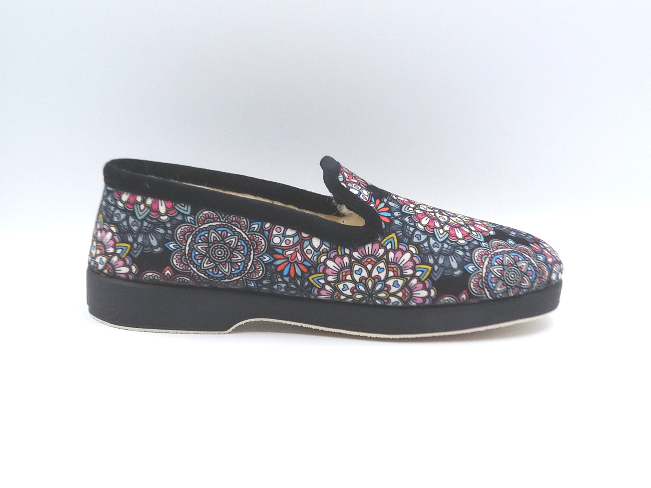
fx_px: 922
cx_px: 326
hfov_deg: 38.9
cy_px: 244
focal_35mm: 49
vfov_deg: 29.7
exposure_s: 1/200
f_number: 4
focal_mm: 4.8
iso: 100
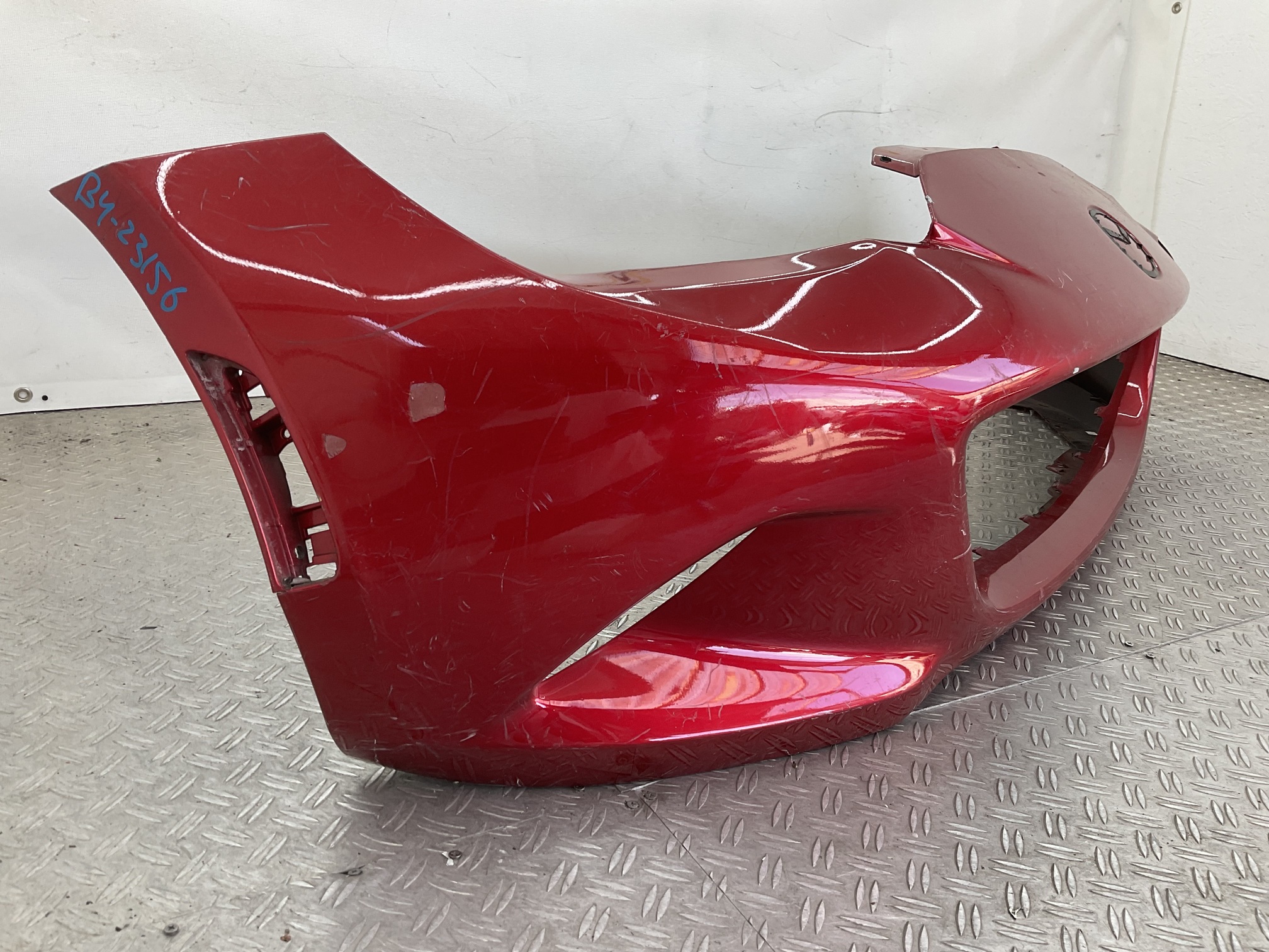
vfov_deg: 48.2
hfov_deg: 61.7
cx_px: 634
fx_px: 1063
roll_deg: -5.2
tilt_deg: -18.9
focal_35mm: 29
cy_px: 476
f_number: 1.8
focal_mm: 3
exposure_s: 1/100
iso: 20
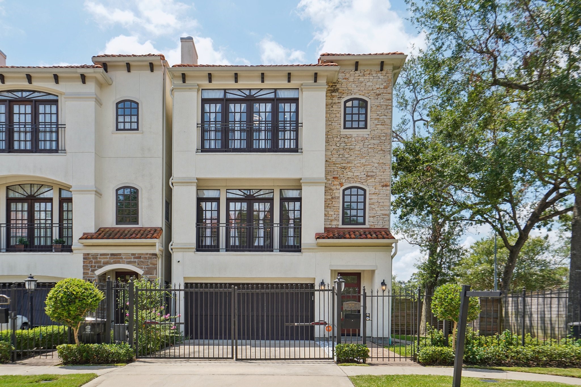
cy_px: 194
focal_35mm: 30
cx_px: 290
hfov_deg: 61.9
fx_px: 484
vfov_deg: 43.6
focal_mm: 30
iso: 100
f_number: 10
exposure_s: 1/100
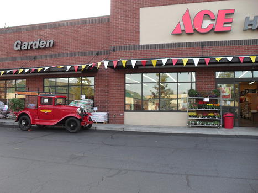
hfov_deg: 52.6
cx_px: 129
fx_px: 261
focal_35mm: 35
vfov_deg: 40.7
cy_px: 96
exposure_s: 1/125
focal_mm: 6.2
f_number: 2.8
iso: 100
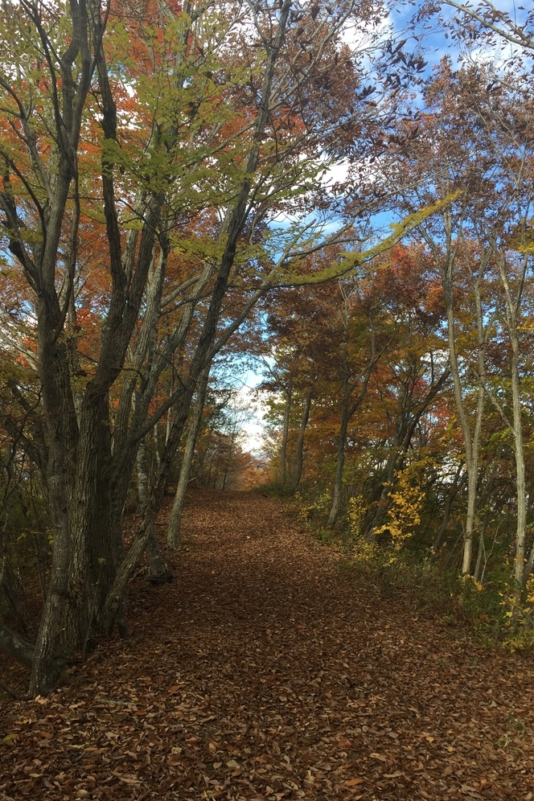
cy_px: 408
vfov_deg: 60.3
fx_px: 690
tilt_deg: +9.2
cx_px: 272
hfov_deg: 42.3
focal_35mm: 31
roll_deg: -4.2
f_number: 2.2
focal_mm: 4.15
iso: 32
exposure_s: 1/482
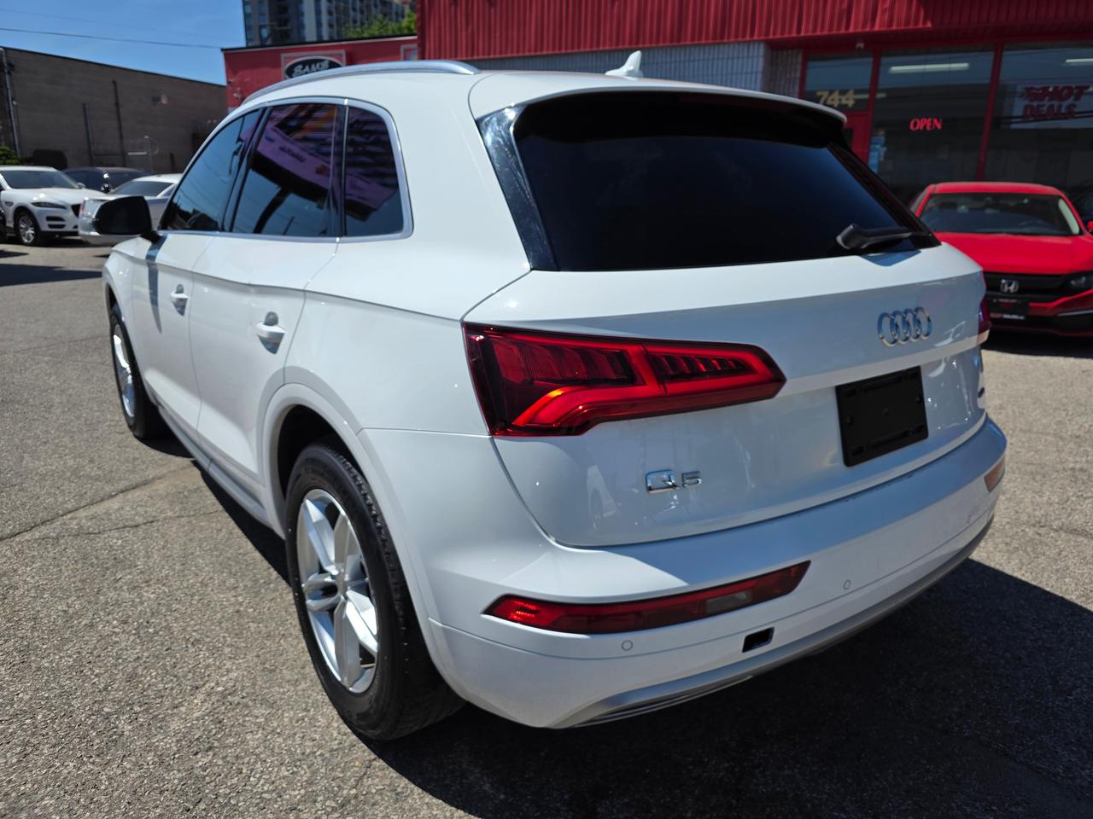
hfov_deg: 73.9
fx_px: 726
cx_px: 546
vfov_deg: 58.9
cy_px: 410
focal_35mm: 23
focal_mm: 6.3
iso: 64
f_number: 1.7
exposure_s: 1/7944
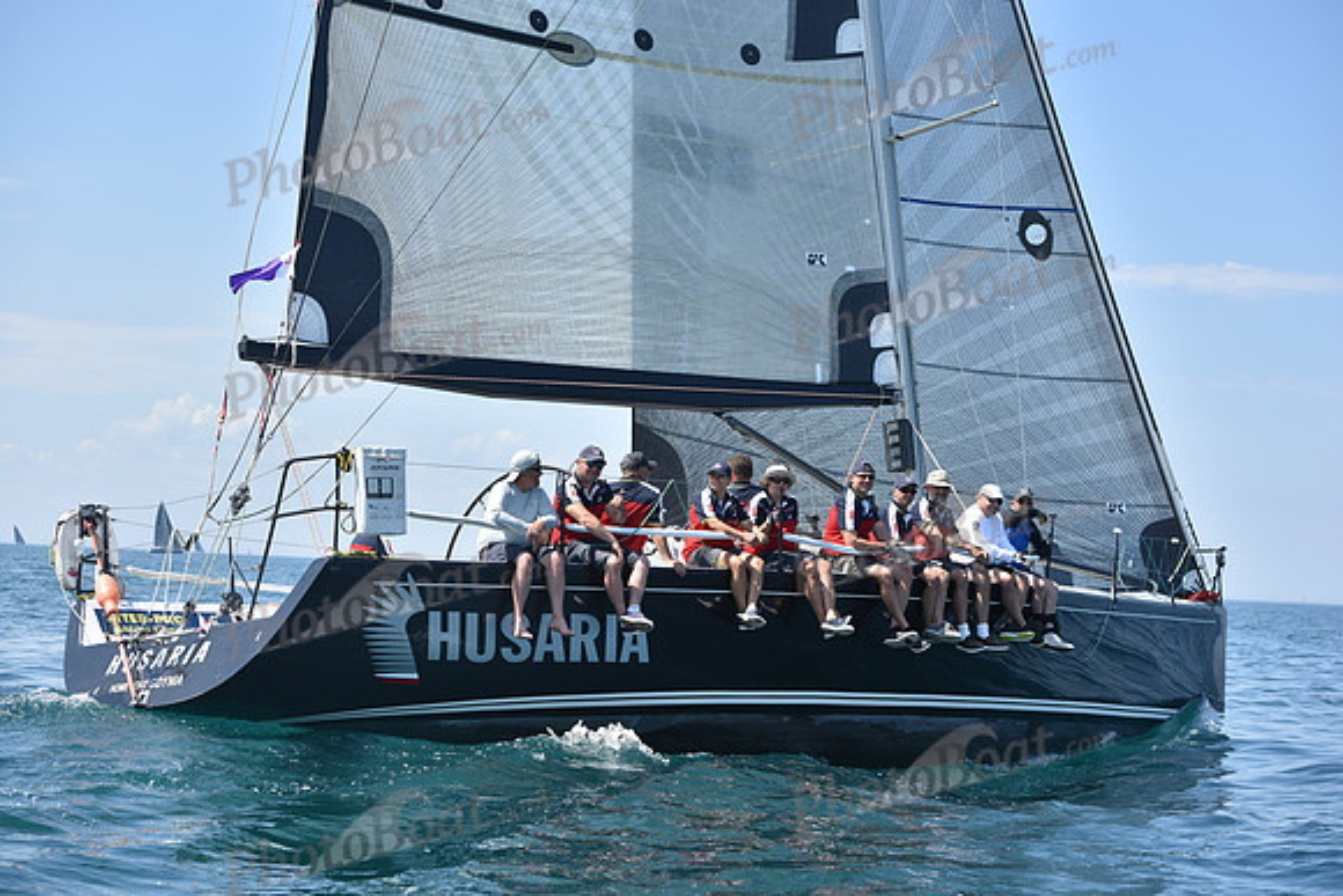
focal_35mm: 70
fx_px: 2612
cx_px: 672
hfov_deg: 28.8
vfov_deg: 19.5
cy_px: 448
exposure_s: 1/1250
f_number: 5
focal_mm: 70
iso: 250
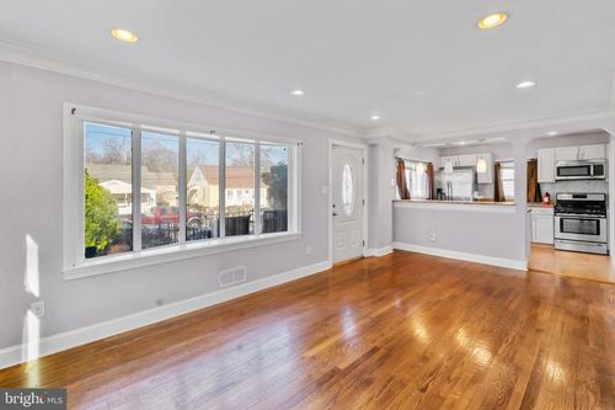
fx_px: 273
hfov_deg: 96.8
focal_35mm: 16
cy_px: 205
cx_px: 308
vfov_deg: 73.7
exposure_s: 1/30
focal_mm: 16
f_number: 8
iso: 400
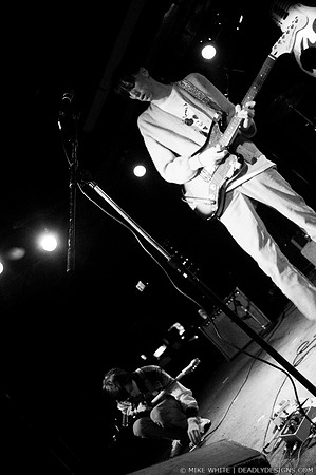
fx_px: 396
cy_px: 238
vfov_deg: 62.0
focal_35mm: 30
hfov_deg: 43.5
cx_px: 158
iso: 800
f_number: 2.8
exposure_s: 1/40
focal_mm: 20
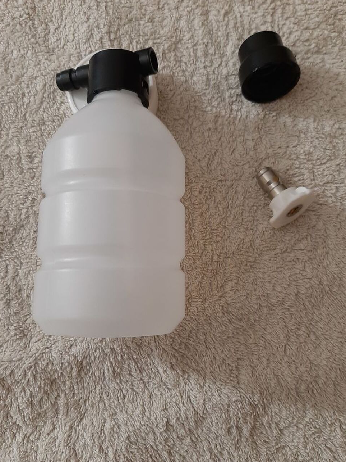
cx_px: 172
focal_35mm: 27
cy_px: 232
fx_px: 360
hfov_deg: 51.4
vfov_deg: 65.3
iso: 320
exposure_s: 1/25
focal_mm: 3.93
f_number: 1.7
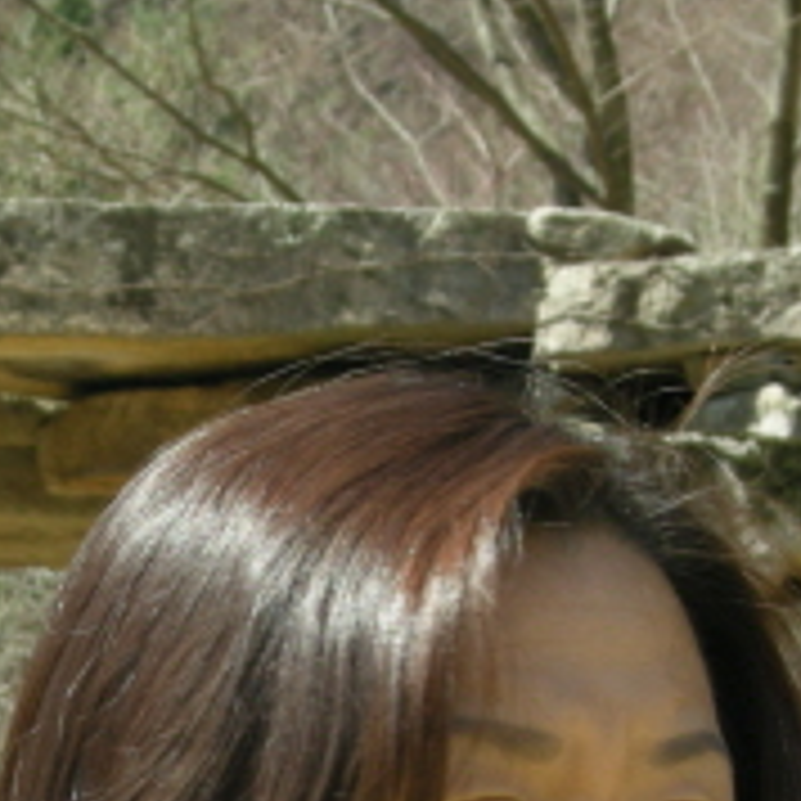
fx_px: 5838
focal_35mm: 223
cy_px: 990
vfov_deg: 7.8
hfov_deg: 7.8
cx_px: 225
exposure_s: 1/112
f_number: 5.4
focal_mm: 15.7
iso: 64
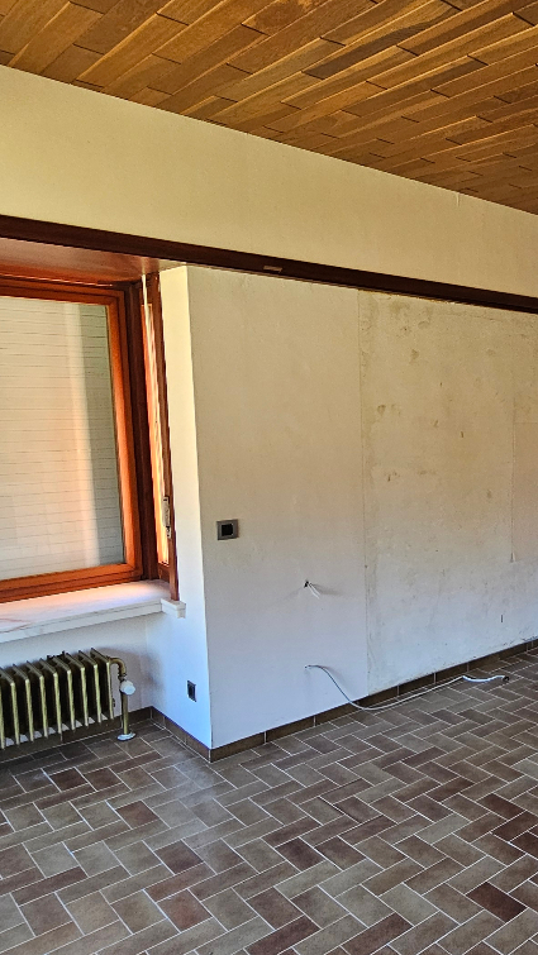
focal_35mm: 27
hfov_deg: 37.2
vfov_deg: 69.8
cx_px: 568
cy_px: 502
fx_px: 684
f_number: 2.2
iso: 160
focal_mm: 2.2
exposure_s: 1/50
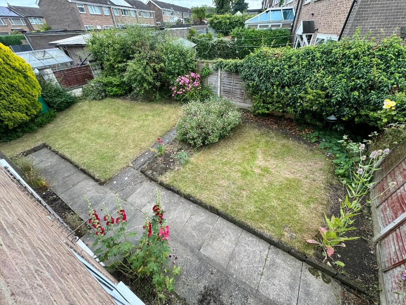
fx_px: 164
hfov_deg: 102.1
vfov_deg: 85.7
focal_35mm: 14
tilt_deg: -37.1
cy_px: 152
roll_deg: +3.1
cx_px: 203
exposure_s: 1/241
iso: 40
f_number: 2.2
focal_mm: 2.22
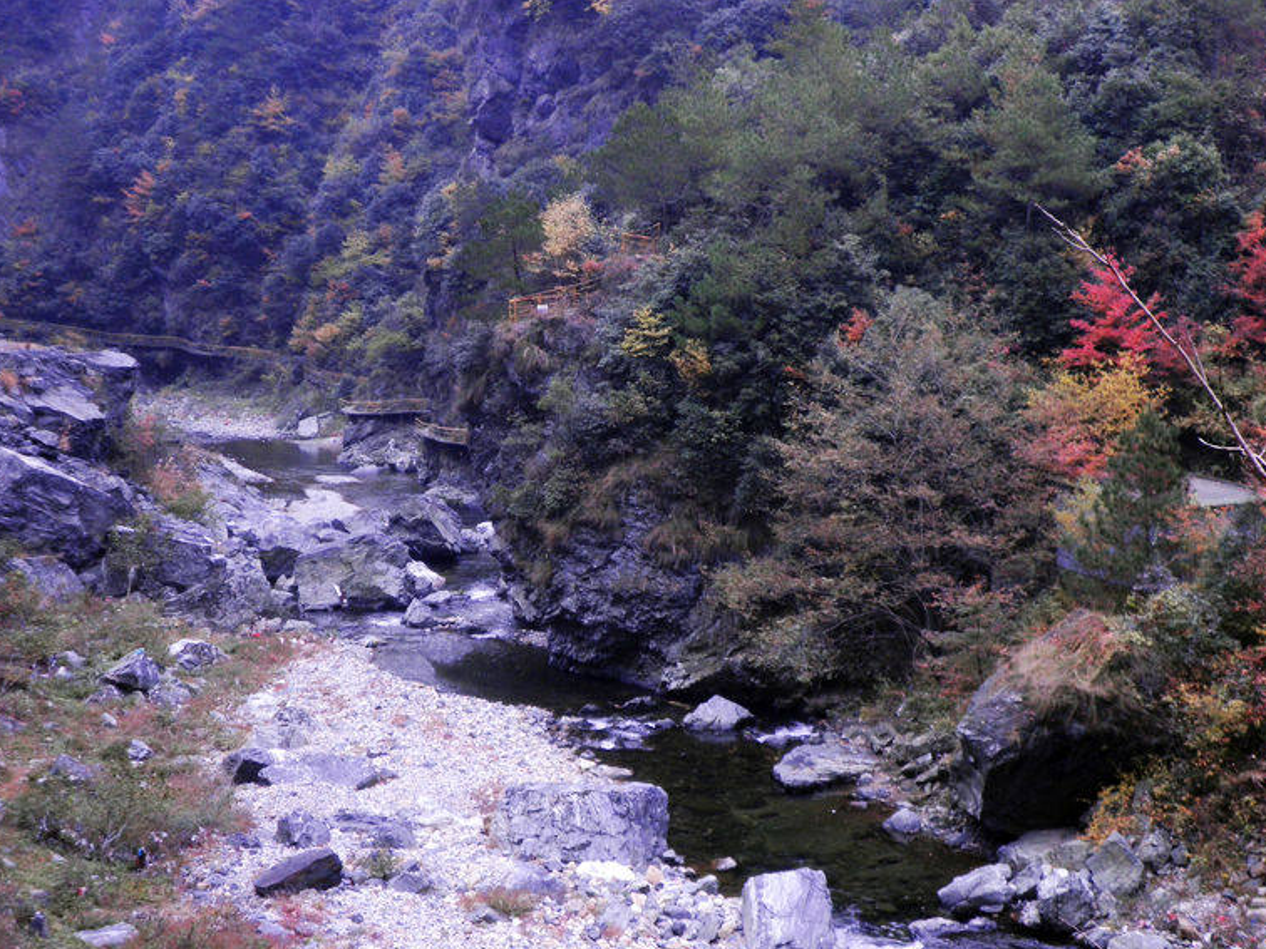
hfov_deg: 35.5
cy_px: 487
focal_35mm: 54
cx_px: 635
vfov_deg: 27.0
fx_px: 1975
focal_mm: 9
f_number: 3.8
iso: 64
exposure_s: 1/60
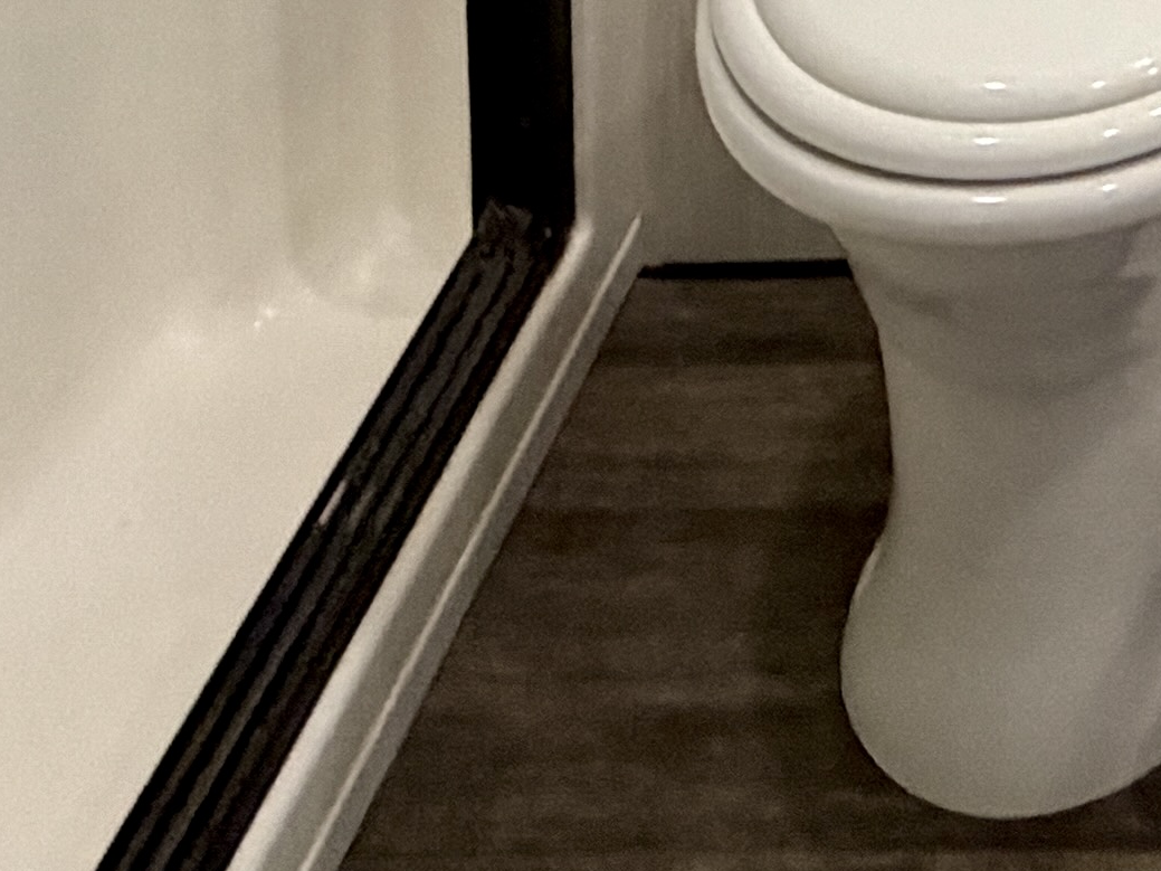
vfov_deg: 13.2
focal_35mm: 77
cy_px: -1317
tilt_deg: -6.9
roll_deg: +0.0
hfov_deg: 21.6
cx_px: 1702
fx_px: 2582
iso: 320
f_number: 2.2
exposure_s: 1/97
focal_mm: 2.22
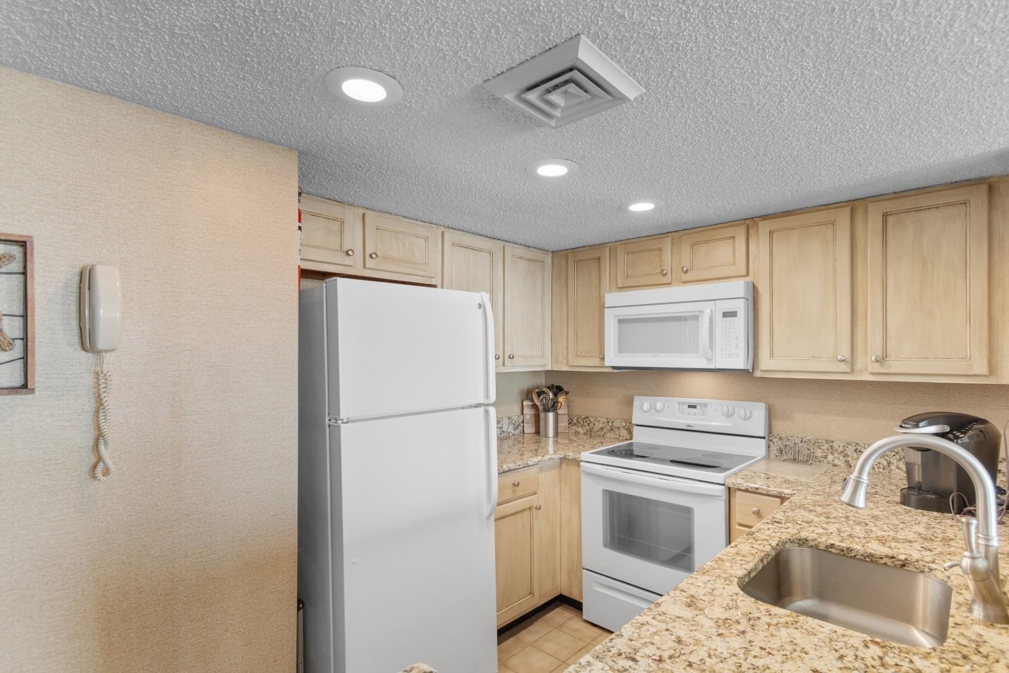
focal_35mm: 17
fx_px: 476
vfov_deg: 70.4
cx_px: 504
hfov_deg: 93.3
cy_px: 336
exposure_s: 1/2
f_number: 4.8
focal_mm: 11.5
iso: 100
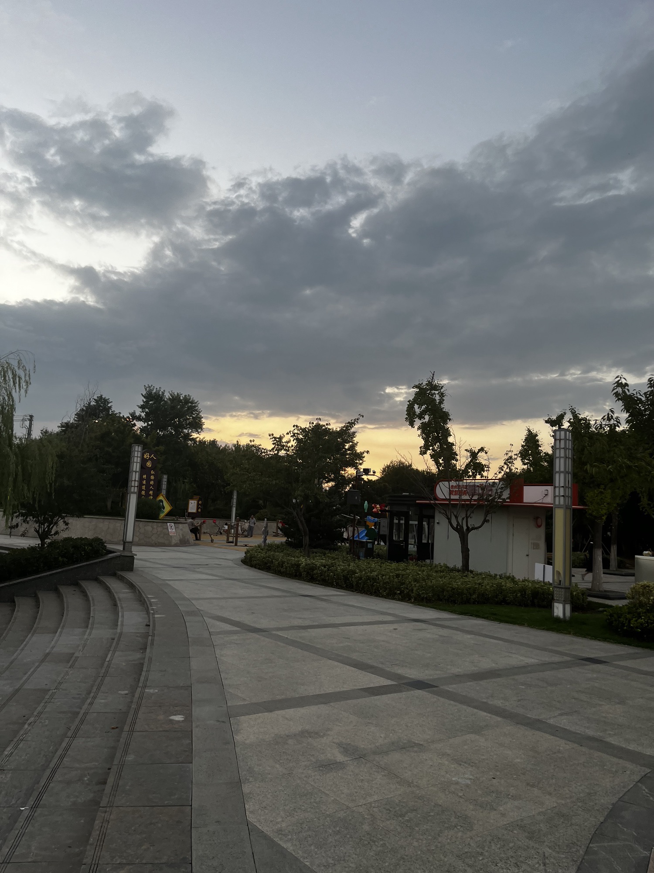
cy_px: 436
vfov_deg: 67.3
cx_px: 327
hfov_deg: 53.1
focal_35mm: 26
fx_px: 655
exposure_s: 1/122
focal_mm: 5.1
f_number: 1.6
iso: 50
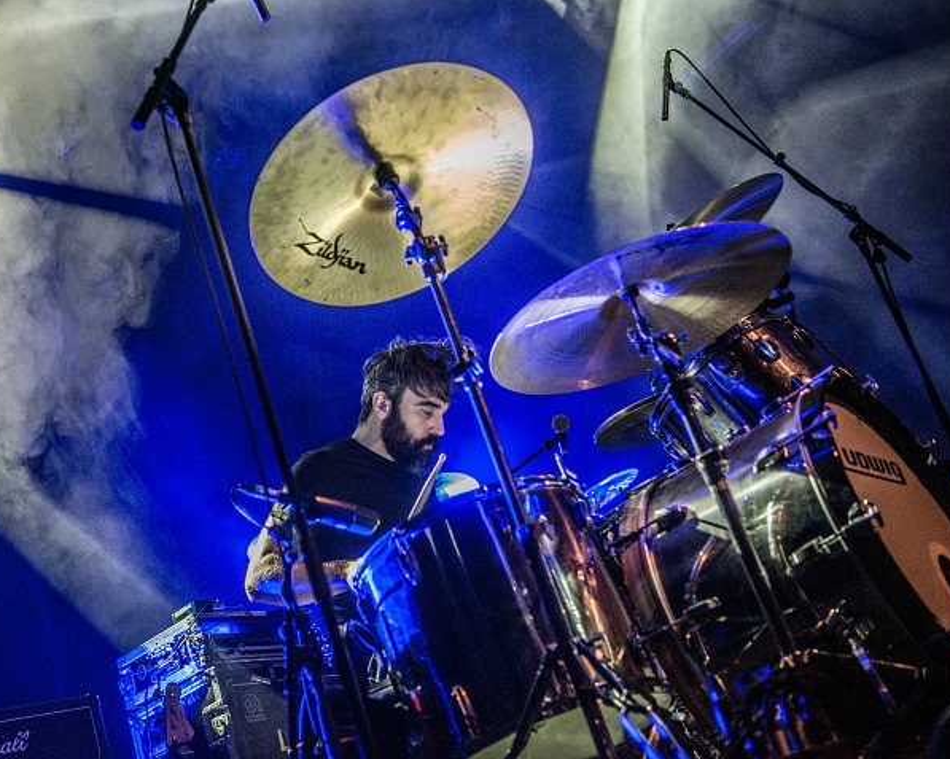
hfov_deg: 36.6
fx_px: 1433
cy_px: 378
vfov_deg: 29.7
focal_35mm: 51
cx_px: 398
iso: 4000
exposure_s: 1/100
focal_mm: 45
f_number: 2.8
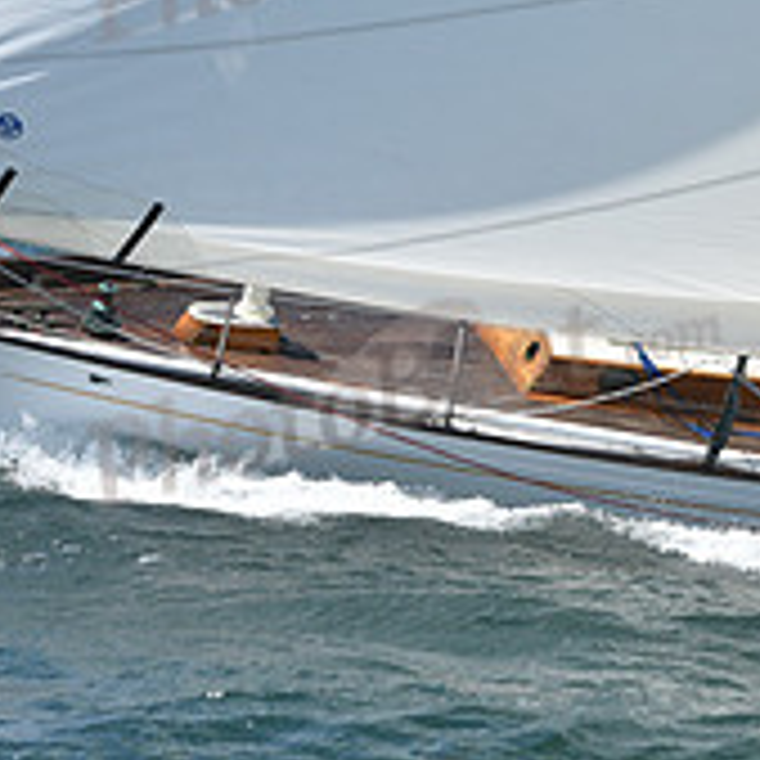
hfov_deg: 8.5
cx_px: 958
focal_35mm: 204
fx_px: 5067
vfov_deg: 8.6
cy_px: 97
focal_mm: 70
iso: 250
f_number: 7.1
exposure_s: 1/1250
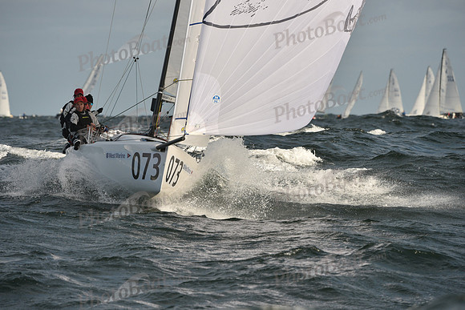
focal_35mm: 350
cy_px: 155
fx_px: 4522
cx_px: 232
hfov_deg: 5.9
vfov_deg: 3.9
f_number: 8
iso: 320
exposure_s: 1/1600
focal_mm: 350
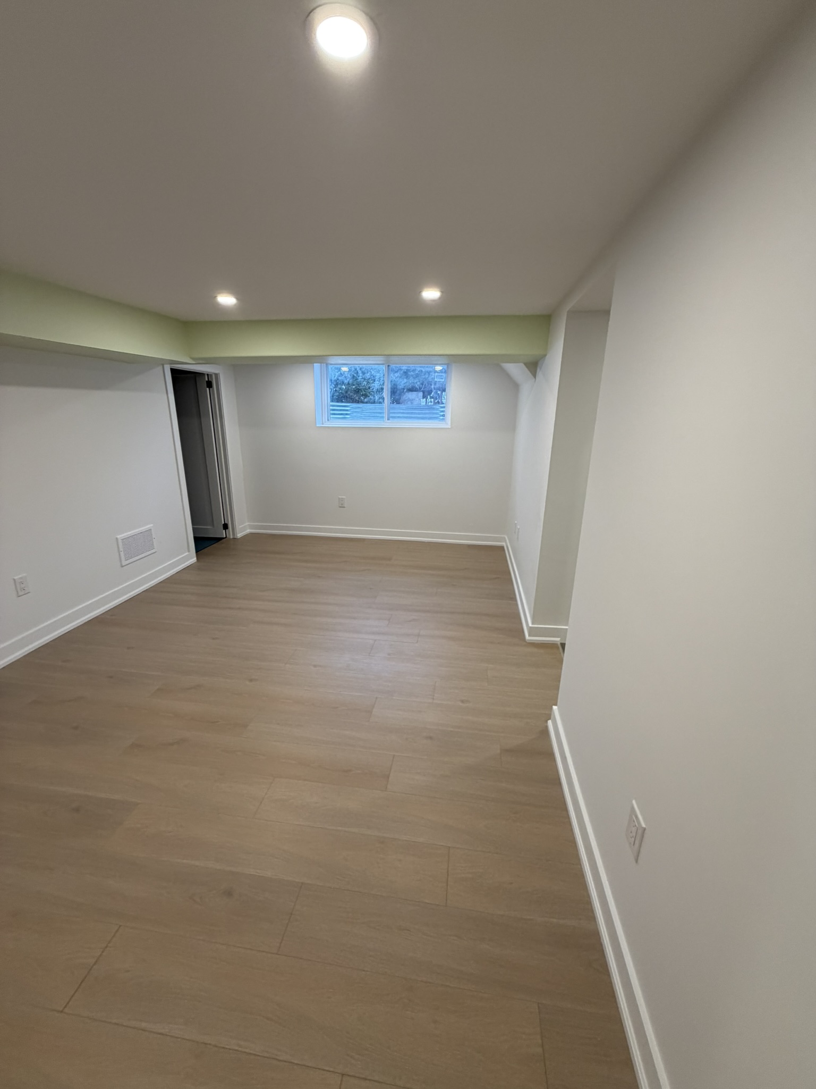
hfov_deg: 85.7
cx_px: 408
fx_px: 440
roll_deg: -1.4
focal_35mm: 14
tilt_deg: -15.2
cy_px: 544
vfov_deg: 102.1
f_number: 2.2
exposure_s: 1/120
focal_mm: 2.22
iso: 200
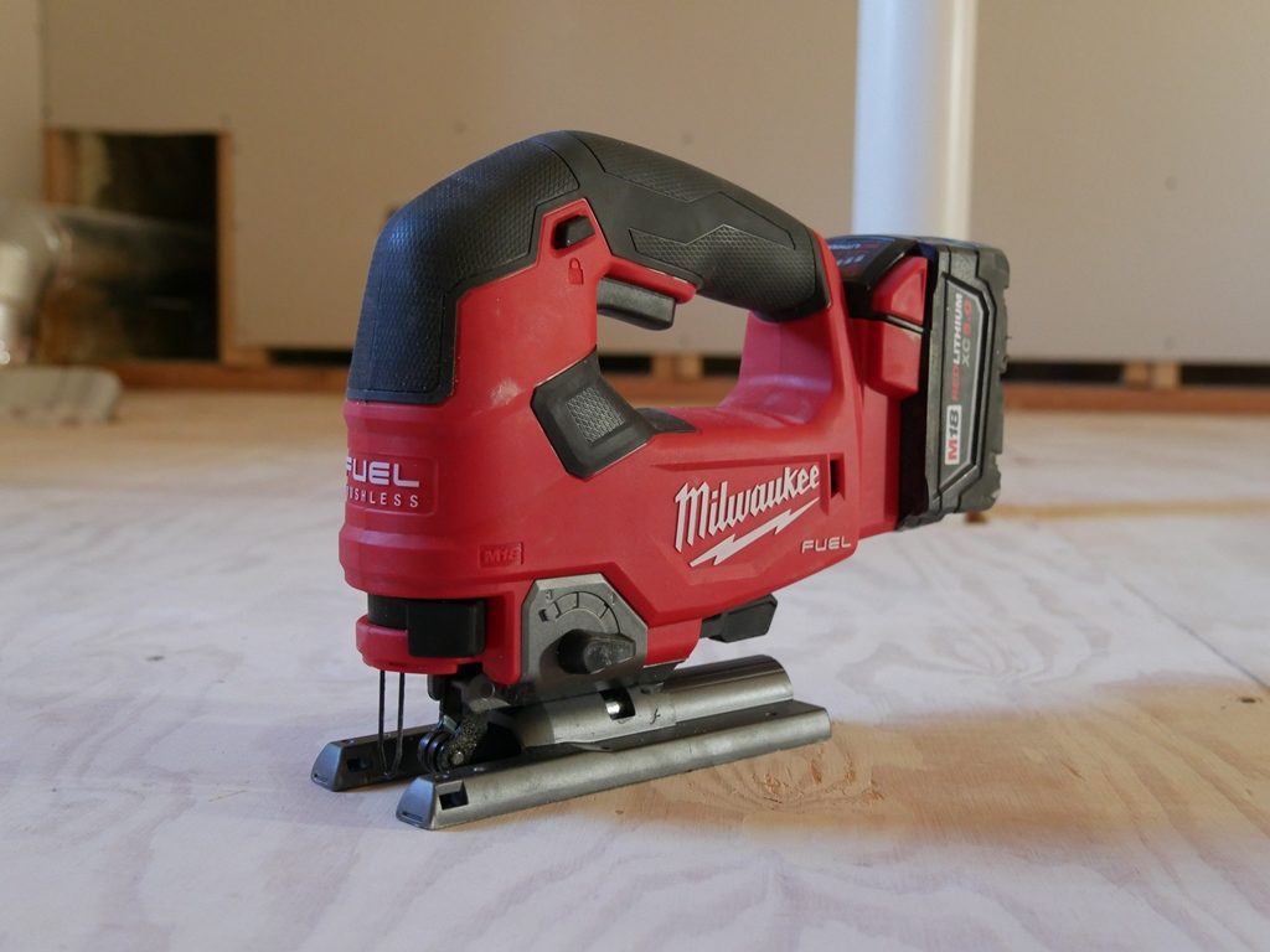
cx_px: 635
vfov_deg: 34.3
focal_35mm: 42
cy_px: 476
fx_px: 1541
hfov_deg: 44.8
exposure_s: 1/60
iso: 2000
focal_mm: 21
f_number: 4
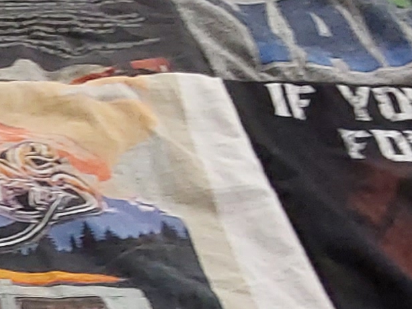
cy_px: 466
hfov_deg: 11.9
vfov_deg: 9.7
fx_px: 1774
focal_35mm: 149
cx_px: -399
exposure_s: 1/60
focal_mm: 2.91
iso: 125
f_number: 1.9
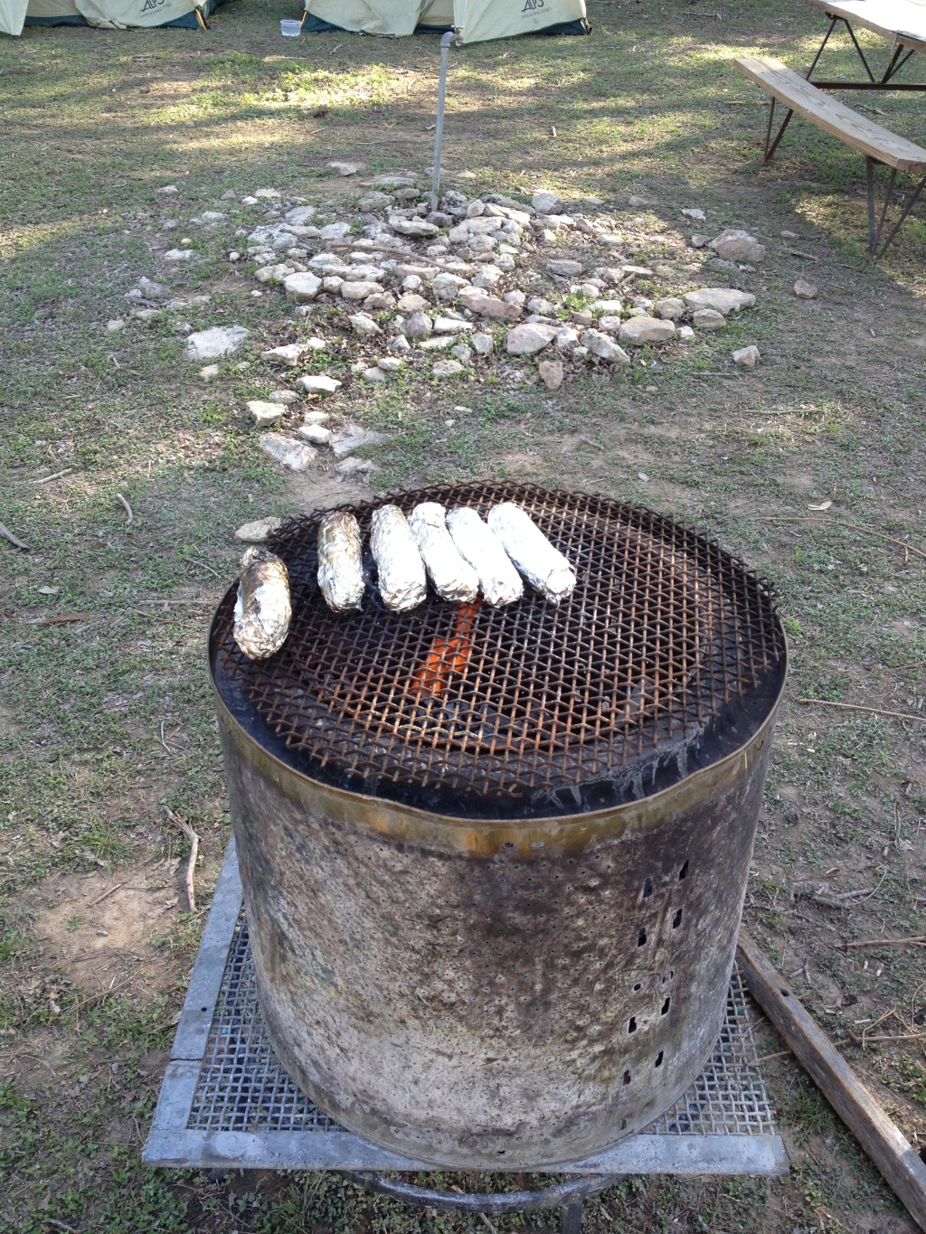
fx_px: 1248
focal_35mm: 35
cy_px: 617
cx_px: 463
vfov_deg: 52.6
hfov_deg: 40.7
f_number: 2.4
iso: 50
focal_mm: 4.28
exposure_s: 1/120
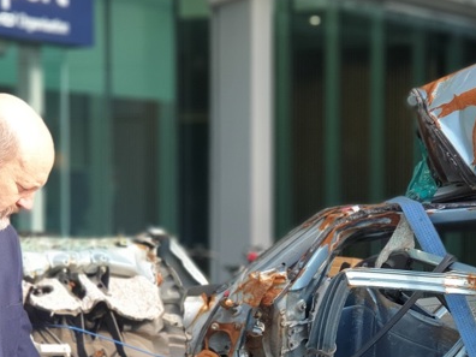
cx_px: 258
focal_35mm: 134
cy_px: 289
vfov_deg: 11.0
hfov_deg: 14.7
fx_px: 1843
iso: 100
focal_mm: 6
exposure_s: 1/100
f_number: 2.4
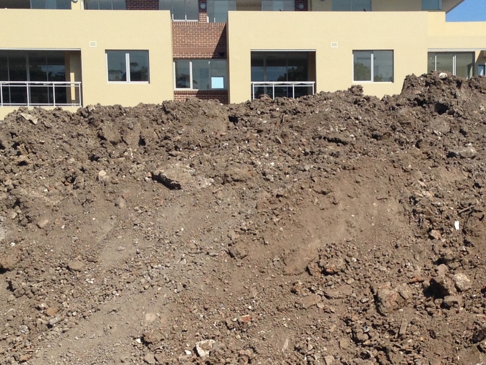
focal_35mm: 80
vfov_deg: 18.2
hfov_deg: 24.3
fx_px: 1123
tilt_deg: -7.7
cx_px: 321
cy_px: 326
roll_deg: +2.3
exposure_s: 1/1869
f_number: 2.4
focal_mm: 4.12
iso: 50
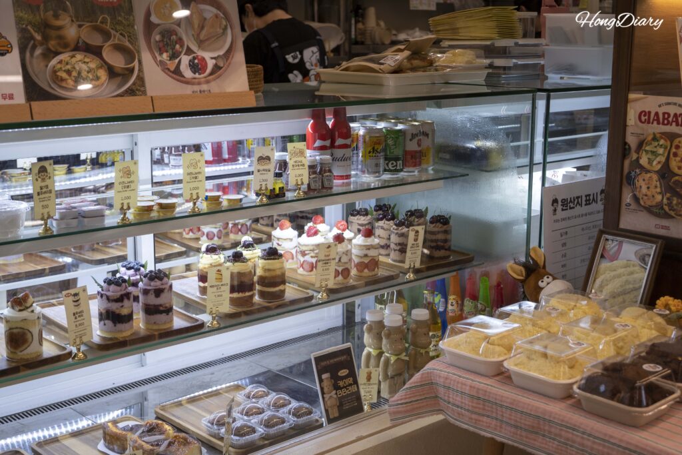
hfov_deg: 39.6
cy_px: 228
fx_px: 947
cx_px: 341
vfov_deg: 27.0
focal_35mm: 50
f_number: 5.6
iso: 400
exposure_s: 1/160
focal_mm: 50
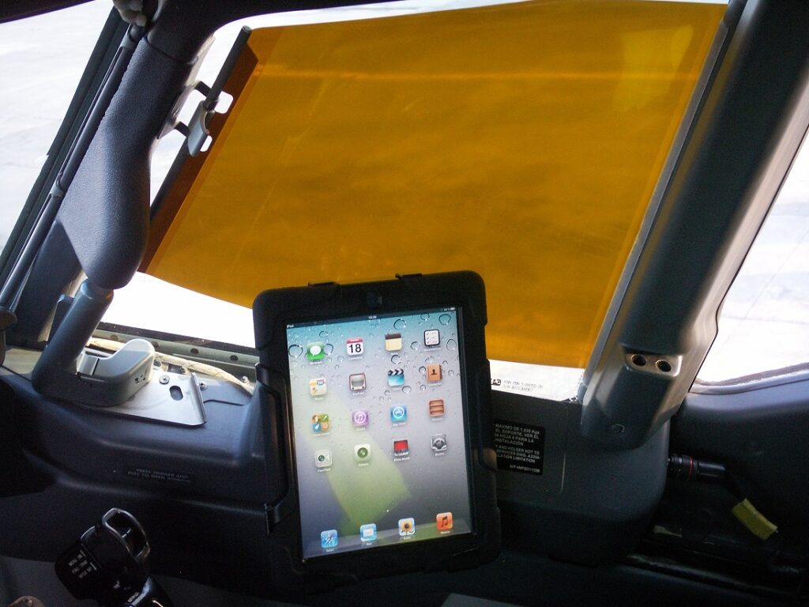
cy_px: 304
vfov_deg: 27.0
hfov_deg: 35.5
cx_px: 404
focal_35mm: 54
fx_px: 1262
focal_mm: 11.5
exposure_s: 1/40
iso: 125
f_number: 3.5
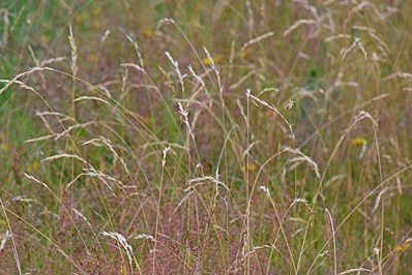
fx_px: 3871
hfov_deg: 6.1
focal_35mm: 338
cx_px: 131
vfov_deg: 4.1
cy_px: 269
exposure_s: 1/640
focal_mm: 112
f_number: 6.3
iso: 400
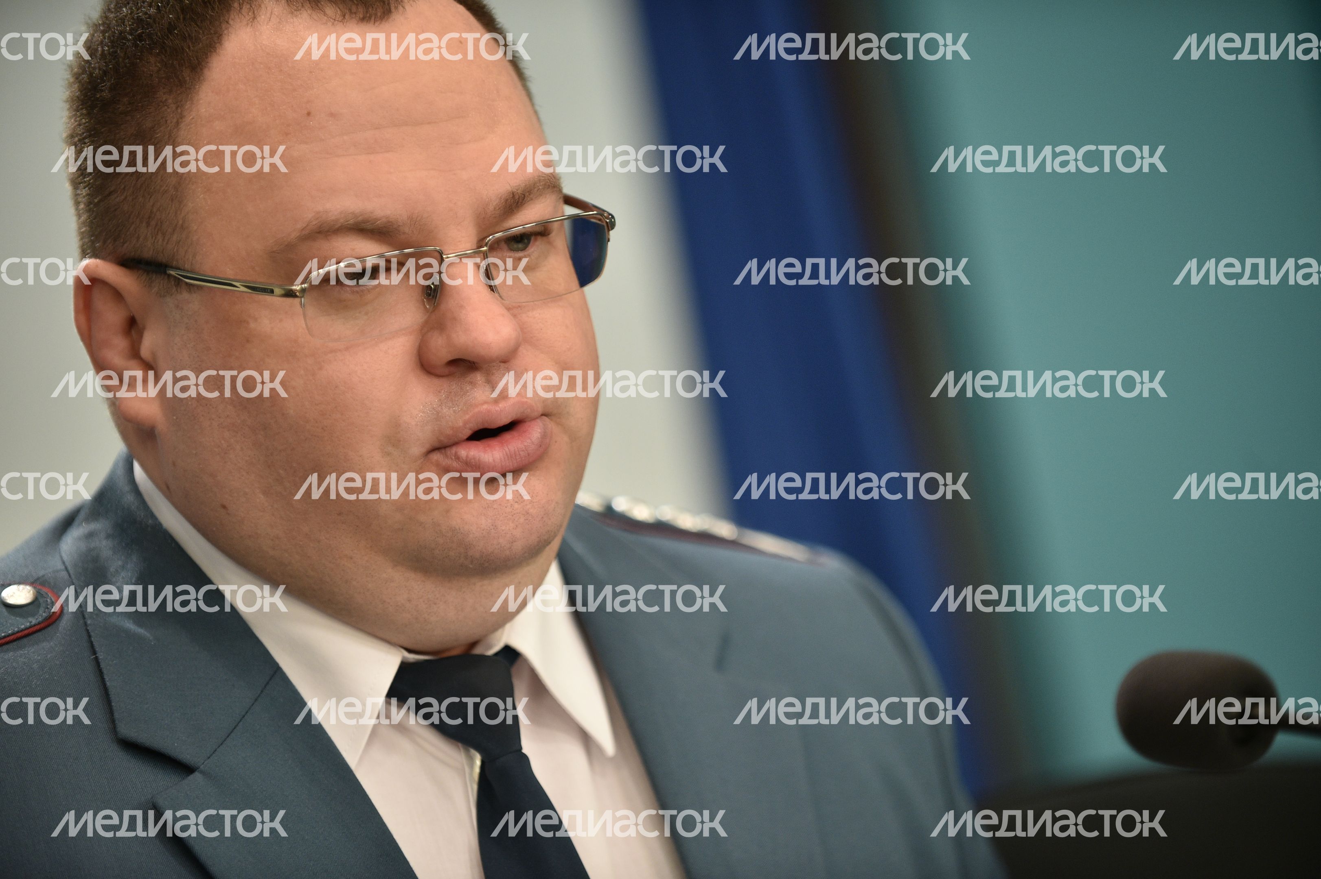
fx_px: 5868
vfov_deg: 8.6
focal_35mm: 160
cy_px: 440
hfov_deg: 12.8
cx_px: 660
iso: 1600
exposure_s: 1/320
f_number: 4
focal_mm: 160
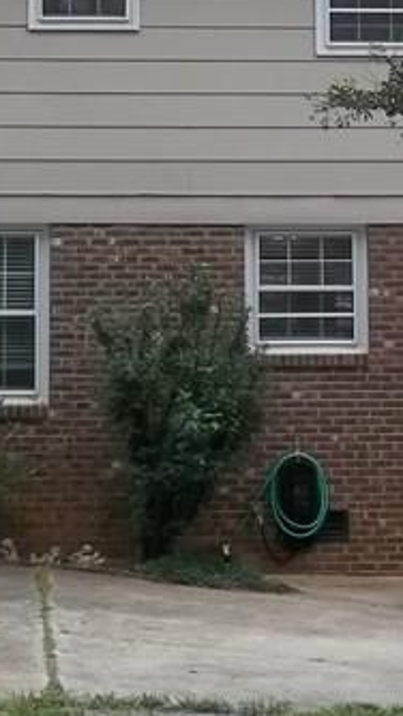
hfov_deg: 11.3
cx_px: 180
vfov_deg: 19.8
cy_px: 159
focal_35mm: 107
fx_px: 2032
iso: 80
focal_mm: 5.7
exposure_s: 1/250
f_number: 2.9
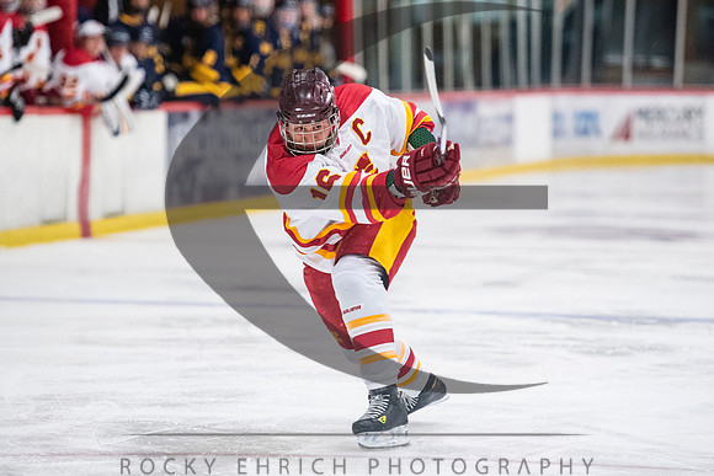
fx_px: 4399
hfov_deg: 9.3
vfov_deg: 6.2
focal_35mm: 222
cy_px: 242
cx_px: 344
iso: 3200
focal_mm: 170
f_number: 2.8
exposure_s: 1/500
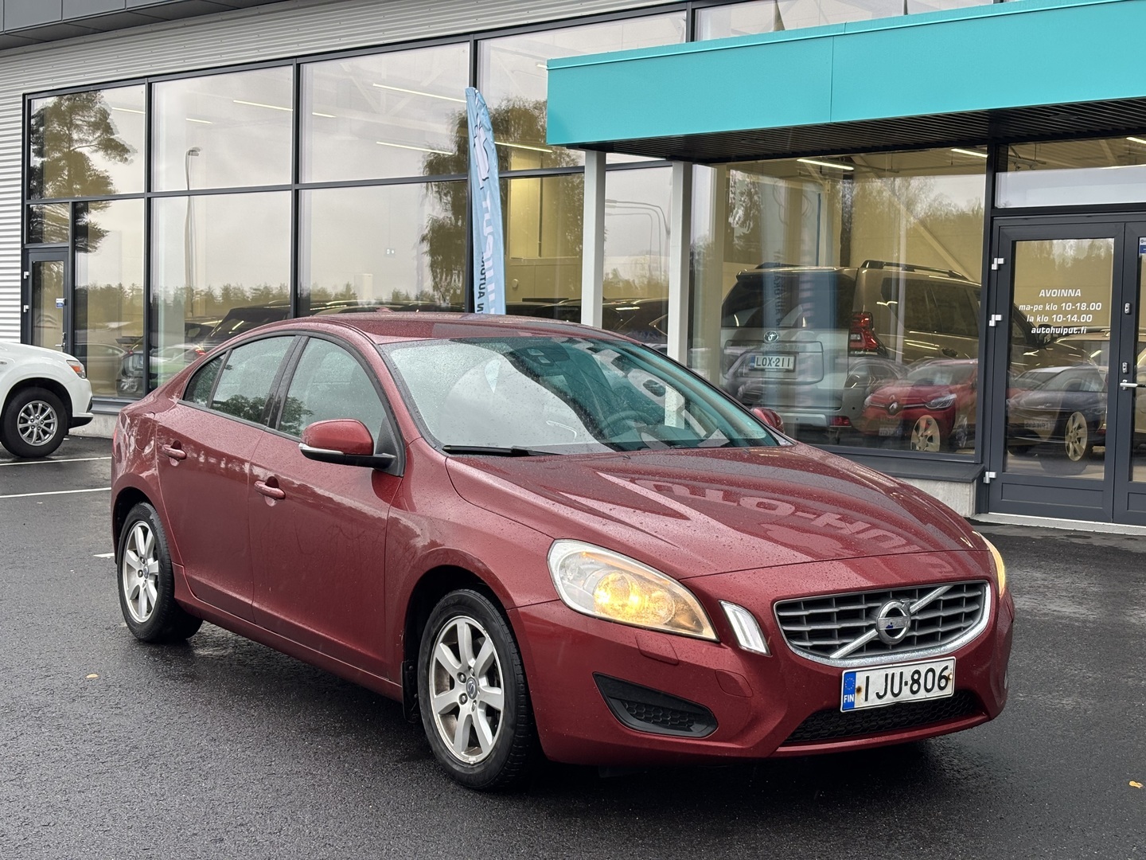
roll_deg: -1.8
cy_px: 430
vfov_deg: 28.0
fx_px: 1722
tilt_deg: -2.4
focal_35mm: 52
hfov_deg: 36.8
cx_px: 573
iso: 50
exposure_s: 1/118
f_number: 1.6
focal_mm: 5.96
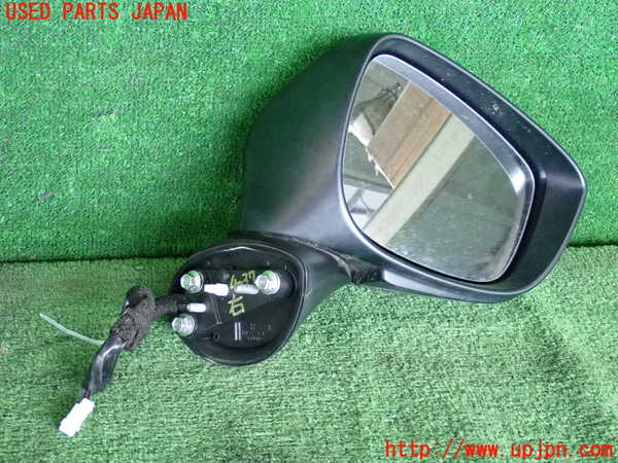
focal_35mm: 54
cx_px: 309
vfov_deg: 27.0
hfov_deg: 35.5
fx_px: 964
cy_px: 232
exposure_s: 1/125
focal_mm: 9.65
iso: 1600
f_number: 3.3
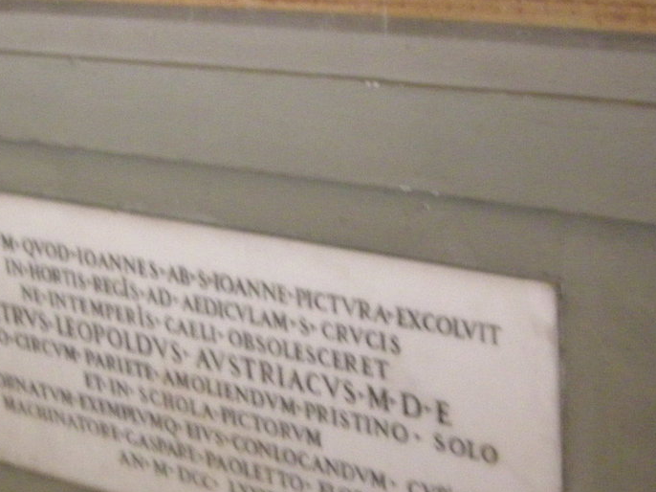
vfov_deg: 17.3
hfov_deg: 23.3
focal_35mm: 84
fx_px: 1591
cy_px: 425
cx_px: 353
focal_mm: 7.5
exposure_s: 1/2.2
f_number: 2.7
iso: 800
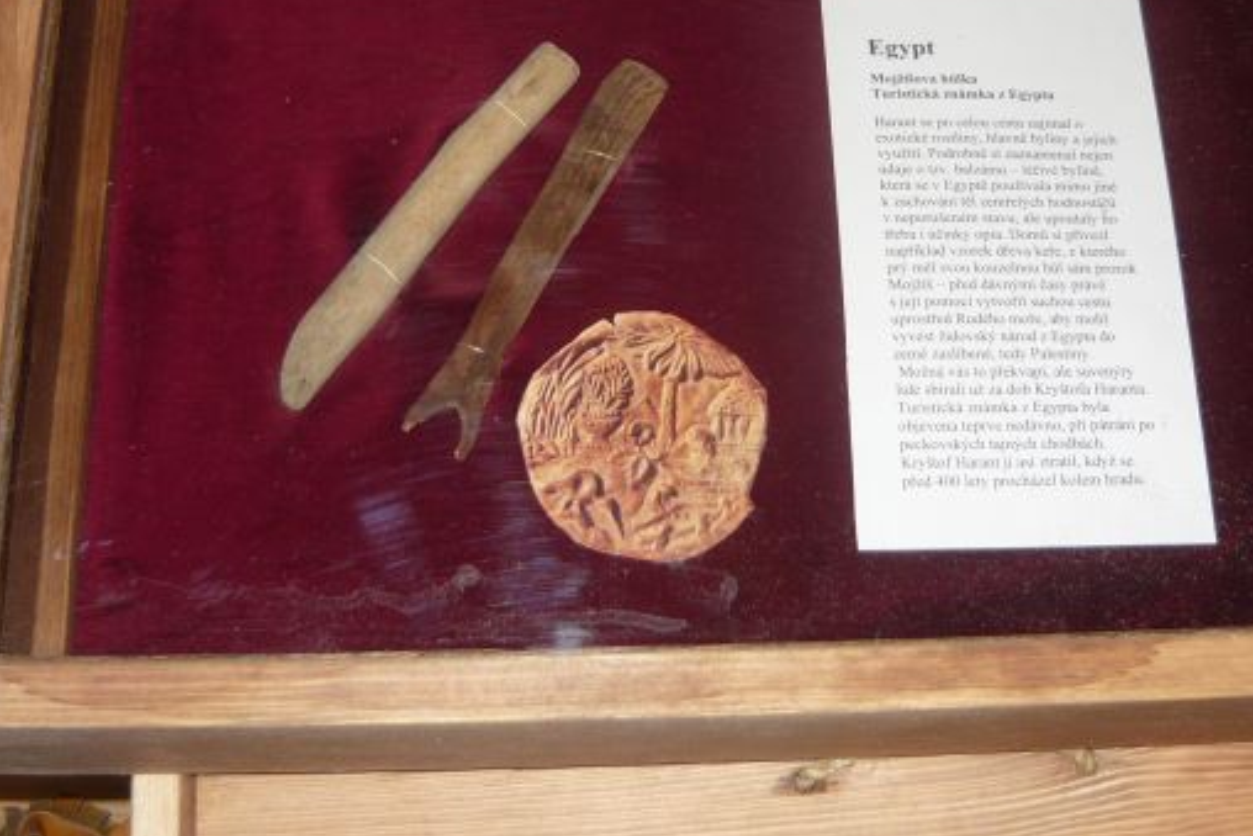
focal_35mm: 54
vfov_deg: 24.8
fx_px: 1880
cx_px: 661
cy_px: 195
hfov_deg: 36.9
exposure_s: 1/30
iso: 100
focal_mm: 5.5
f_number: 2.8
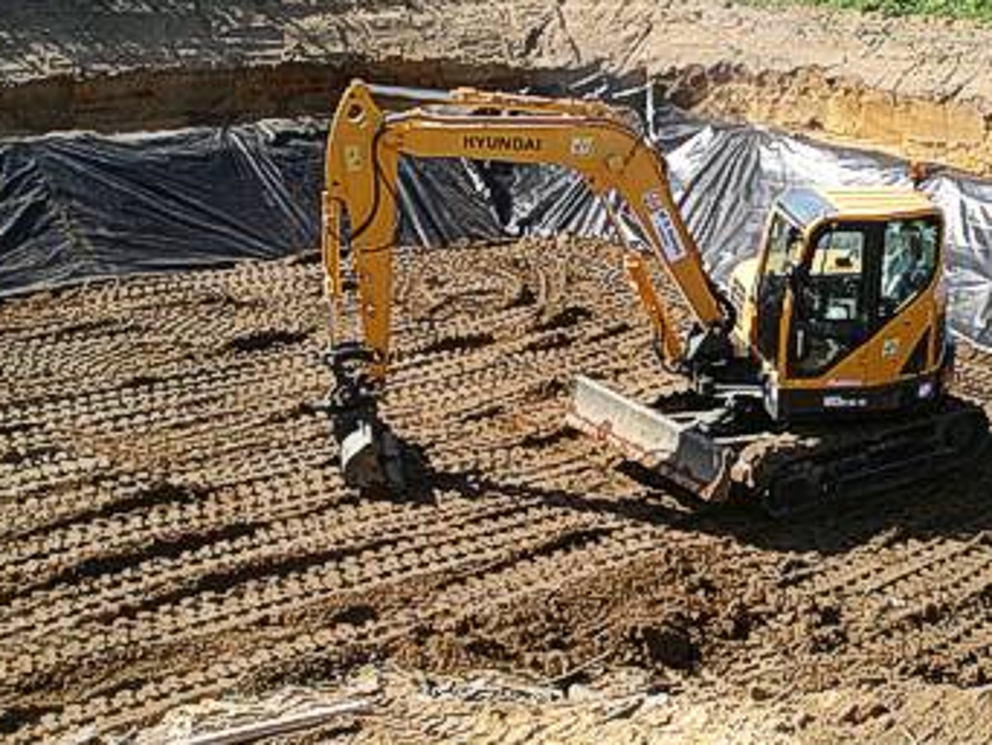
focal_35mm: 56
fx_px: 1606
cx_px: 708
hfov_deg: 33.8
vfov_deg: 26.1
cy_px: 372
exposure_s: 1/125
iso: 64
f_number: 7
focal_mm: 7.8
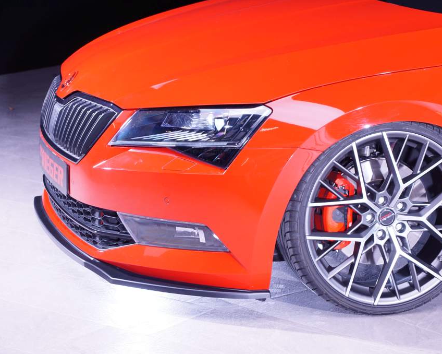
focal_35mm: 119
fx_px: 1556
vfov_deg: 13.0
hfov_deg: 16.2
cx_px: 257
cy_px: 177
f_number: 5.6
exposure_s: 1/100
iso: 800
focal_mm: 70
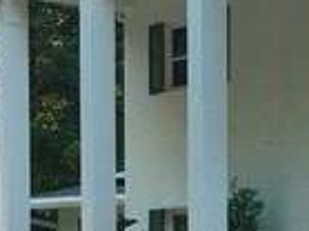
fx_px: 1195
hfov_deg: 13.8
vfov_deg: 10.8
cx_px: 469
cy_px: 280
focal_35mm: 134
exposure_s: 1/40
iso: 25
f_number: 2.2
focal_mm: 4.15
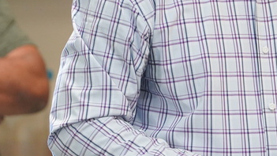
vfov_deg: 2.0
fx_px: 4449
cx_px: 279
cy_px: 5
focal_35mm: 606
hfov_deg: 3.6
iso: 5000
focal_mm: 198
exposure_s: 1/200
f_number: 4
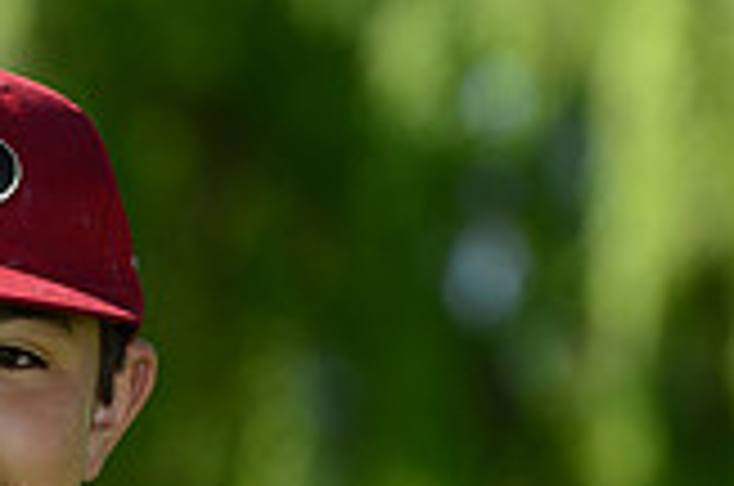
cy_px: 736
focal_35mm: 641
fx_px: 13044
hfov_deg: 3.2
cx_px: -140
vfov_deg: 2.1
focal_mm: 180
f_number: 5.6
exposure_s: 1/500
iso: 200
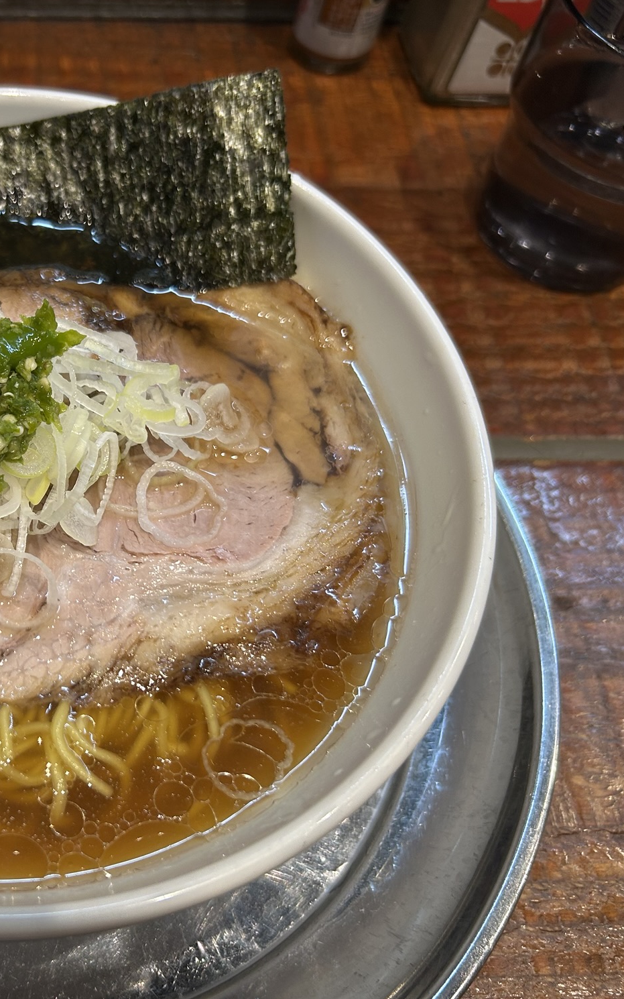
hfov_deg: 32.0
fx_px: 1007
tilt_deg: -57.5
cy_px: 497
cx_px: 14
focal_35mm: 37
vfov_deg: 52.8
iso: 80
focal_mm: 5.7
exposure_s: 1/100
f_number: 1.5
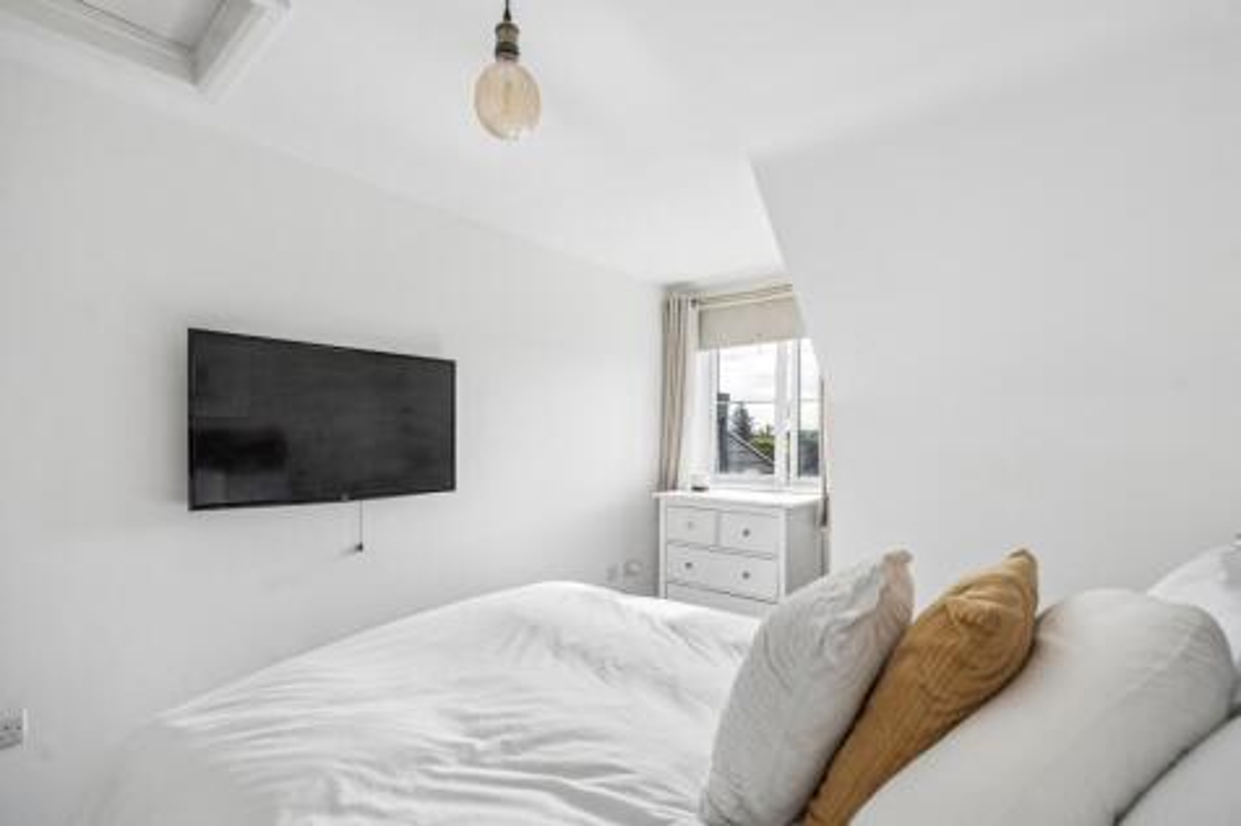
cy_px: 413
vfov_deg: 73.7
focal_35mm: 16
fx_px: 551
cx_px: 620
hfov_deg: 96.8
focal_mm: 16
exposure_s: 1/125
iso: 320
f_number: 5.6
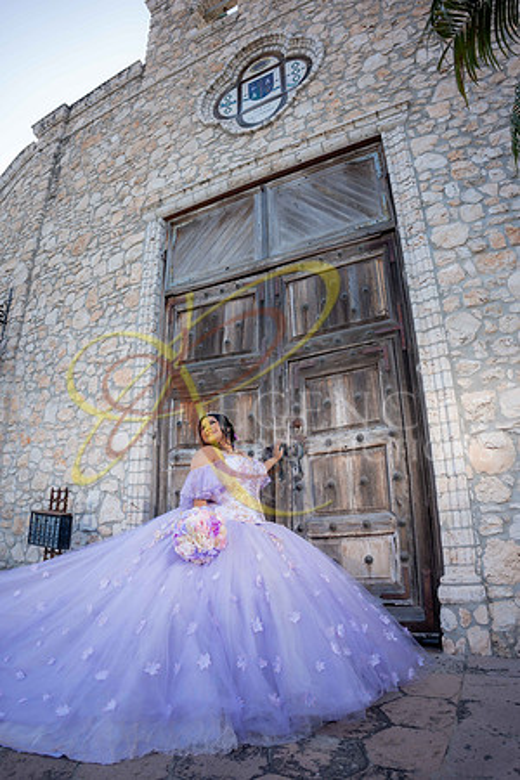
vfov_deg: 84.0
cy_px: 390
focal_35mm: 20
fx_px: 433
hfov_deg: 61.9
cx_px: 260
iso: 125
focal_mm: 20
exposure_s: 1/500
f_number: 2.8
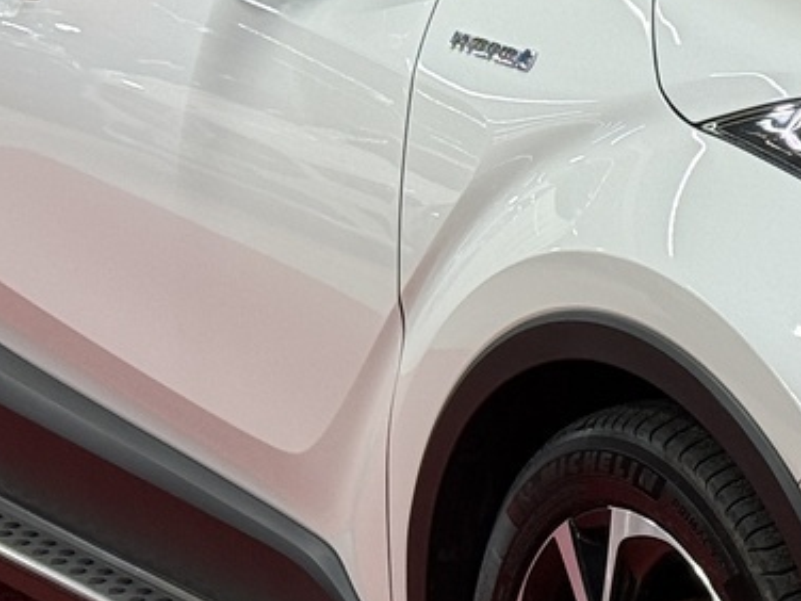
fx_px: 4258
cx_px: 969
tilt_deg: -8.7
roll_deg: +0.1
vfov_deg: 8.1
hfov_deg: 10.6
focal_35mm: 184
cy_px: 164
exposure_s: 1/100
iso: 64
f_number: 1.78
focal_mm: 6.76
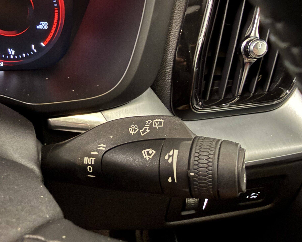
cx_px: 148
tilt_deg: -37.1
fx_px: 295
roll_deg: -11.7
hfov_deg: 54.2
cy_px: 128
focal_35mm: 33
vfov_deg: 44.5
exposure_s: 1/4
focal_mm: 2.22
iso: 400
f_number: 2.2
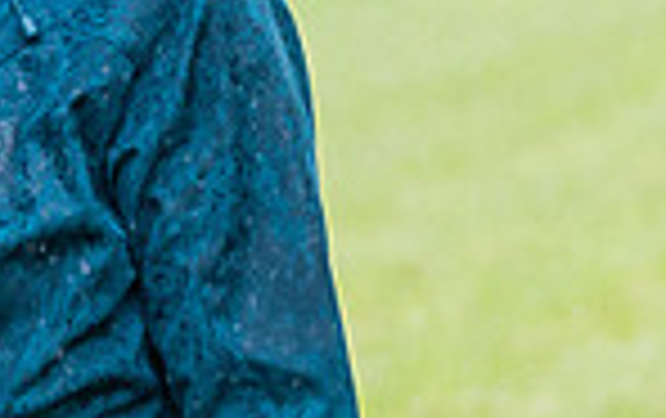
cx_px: -221
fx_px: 11234
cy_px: -32
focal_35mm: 618
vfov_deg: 2.1
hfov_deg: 3.4
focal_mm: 98
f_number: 4
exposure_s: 1/1250
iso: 400
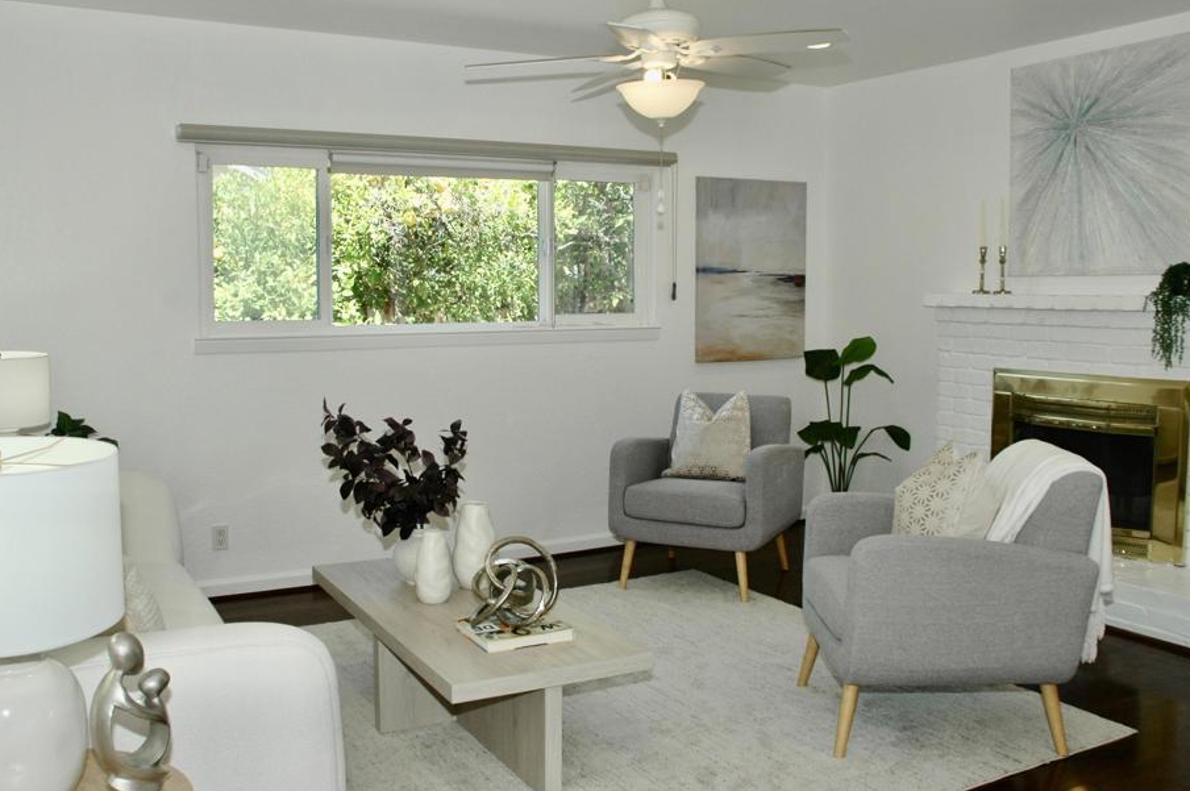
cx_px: 542
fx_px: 1123
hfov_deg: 55.8
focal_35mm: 34
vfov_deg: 38.8
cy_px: 367
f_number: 5.6
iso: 200
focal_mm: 20
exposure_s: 1/125
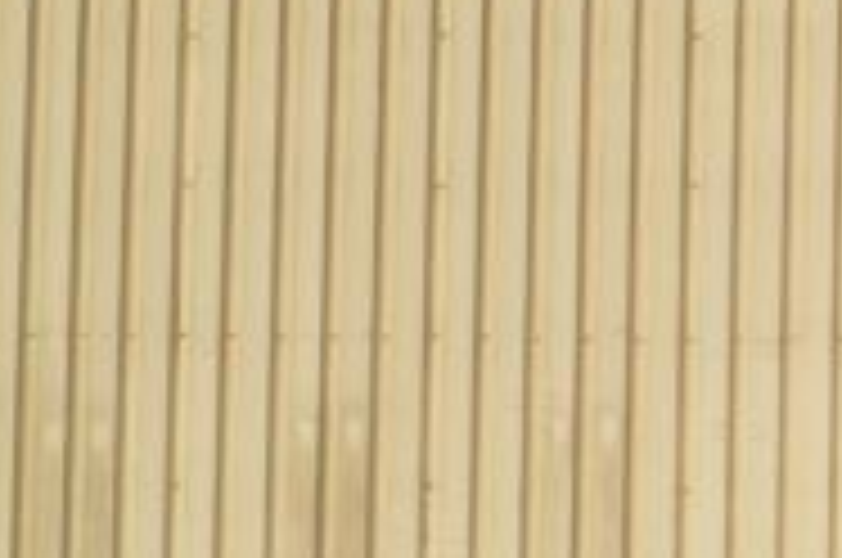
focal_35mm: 181
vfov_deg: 7.6
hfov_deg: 10.4
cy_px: 241
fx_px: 4226
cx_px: 1693
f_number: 5.6
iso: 100
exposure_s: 1/125
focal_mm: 22
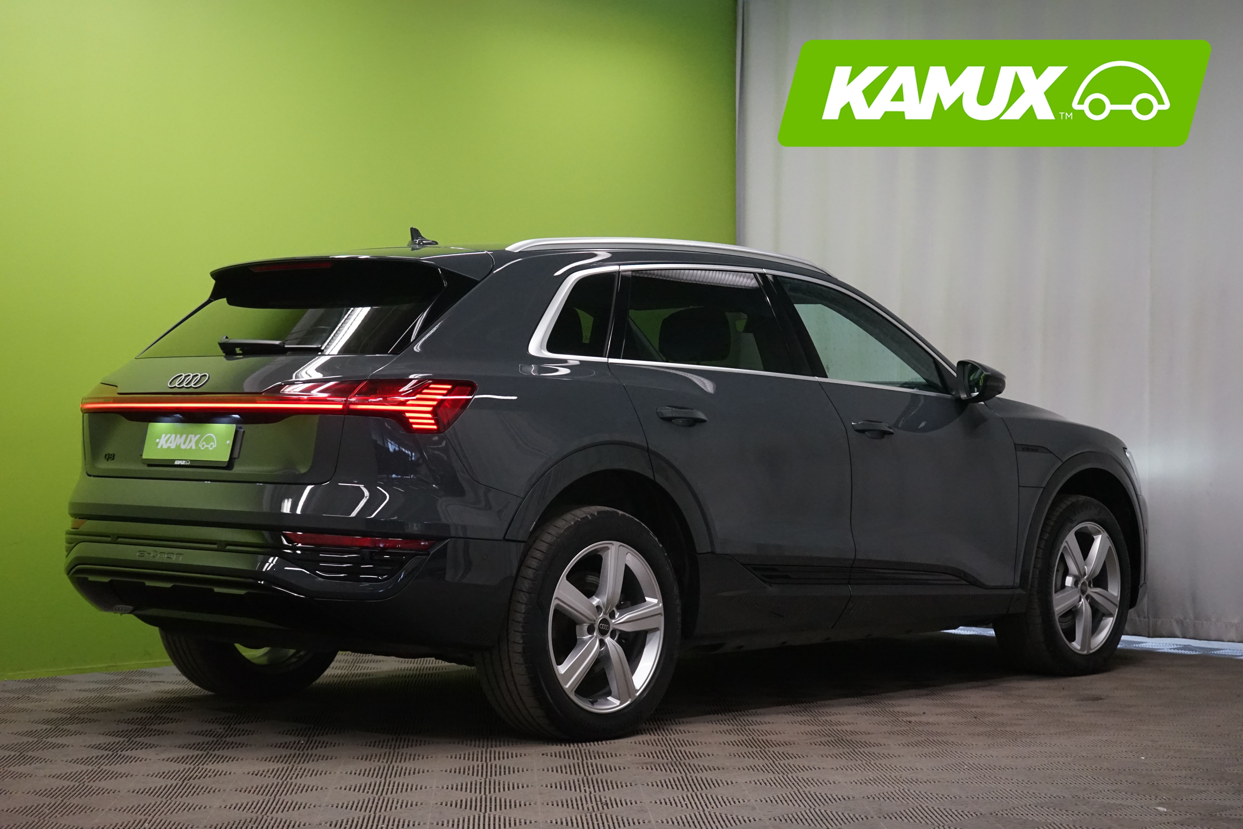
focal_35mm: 64
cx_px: 622
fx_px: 2210
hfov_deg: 31.4
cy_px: 414
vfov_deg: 21.2
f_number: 5.6
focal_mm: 64
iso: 4000
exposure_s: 1/160
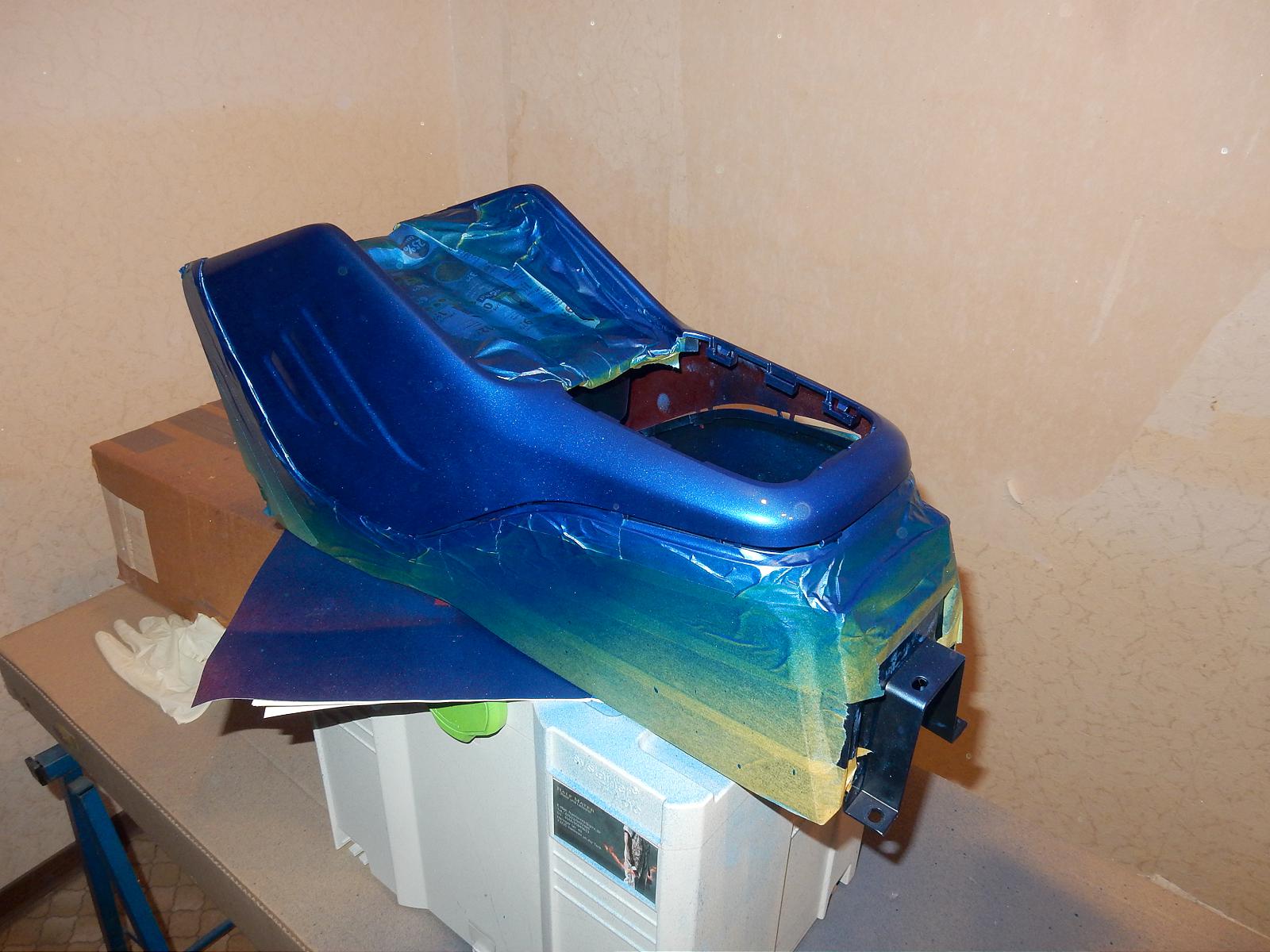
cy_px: 476
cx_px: 635
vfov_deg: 54.9
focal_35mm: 25
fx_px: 917
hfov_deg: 69.4
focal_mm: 4.5
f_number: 3.7
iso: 200
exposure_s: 1/30
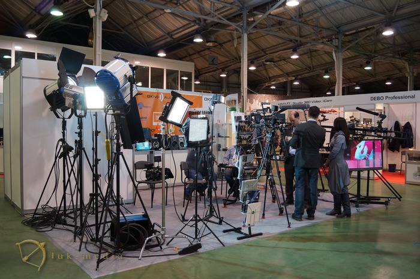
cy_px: 140
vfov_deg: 43.5
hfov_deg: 62.0
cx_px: 210
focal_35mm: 30
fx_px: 350
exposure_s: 1/60
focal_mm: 20
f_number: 4
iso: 500
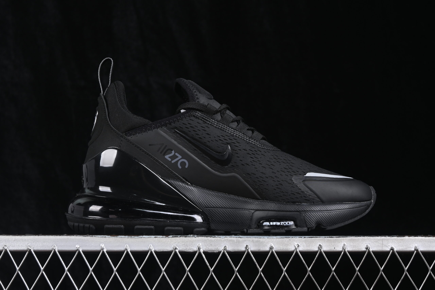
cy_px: 145
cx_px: 218
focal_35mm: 75
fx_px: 906
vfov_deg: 18.2
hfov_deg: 27.0
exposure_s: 1/60
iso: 160
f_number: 6.3
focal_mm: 50
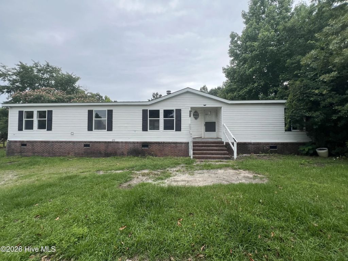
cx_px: 174
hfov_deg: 106.2
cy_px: 130
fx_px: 131
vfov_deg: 89.9
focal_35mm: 13
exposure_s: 1/541
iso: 32
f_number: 1.8
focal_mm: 1.57
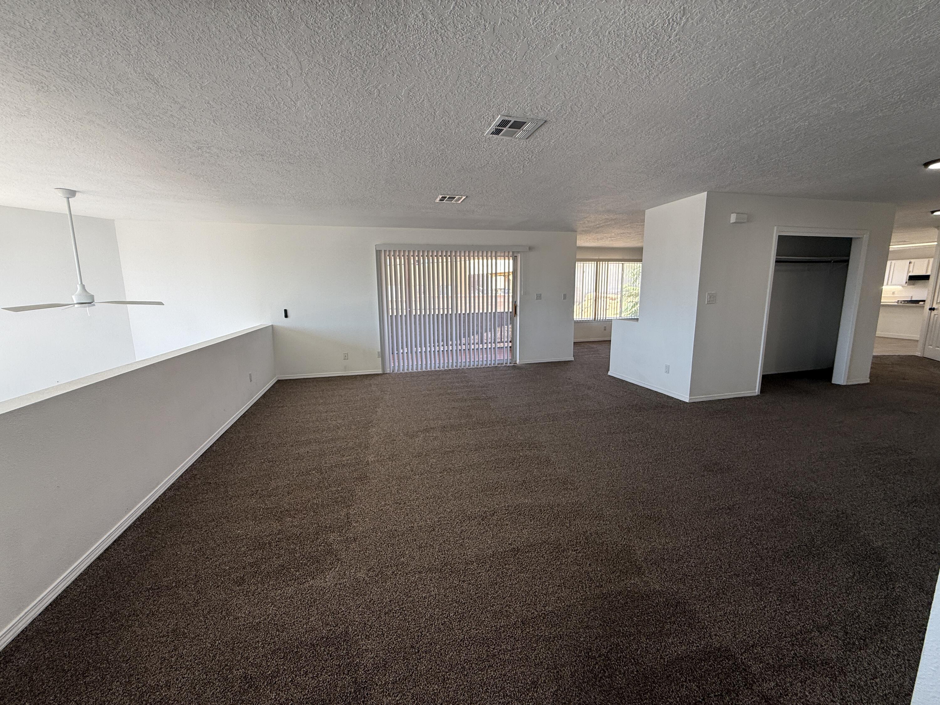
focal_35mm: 14
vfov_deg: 85.7
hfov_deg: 102.1
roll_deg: +0.5
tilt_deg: -7.8
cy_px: 352
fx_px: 380
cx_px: 470
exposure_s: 1/112
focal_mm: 2.22
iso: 64
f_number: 2.2
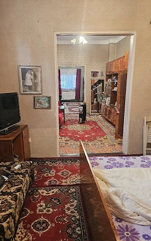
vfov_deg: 72.5
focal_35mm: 25
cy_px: 121
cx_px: 69
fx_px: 164
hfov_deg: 49.3
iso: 640
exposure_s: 1/50
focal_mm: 6.3
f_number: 1.7
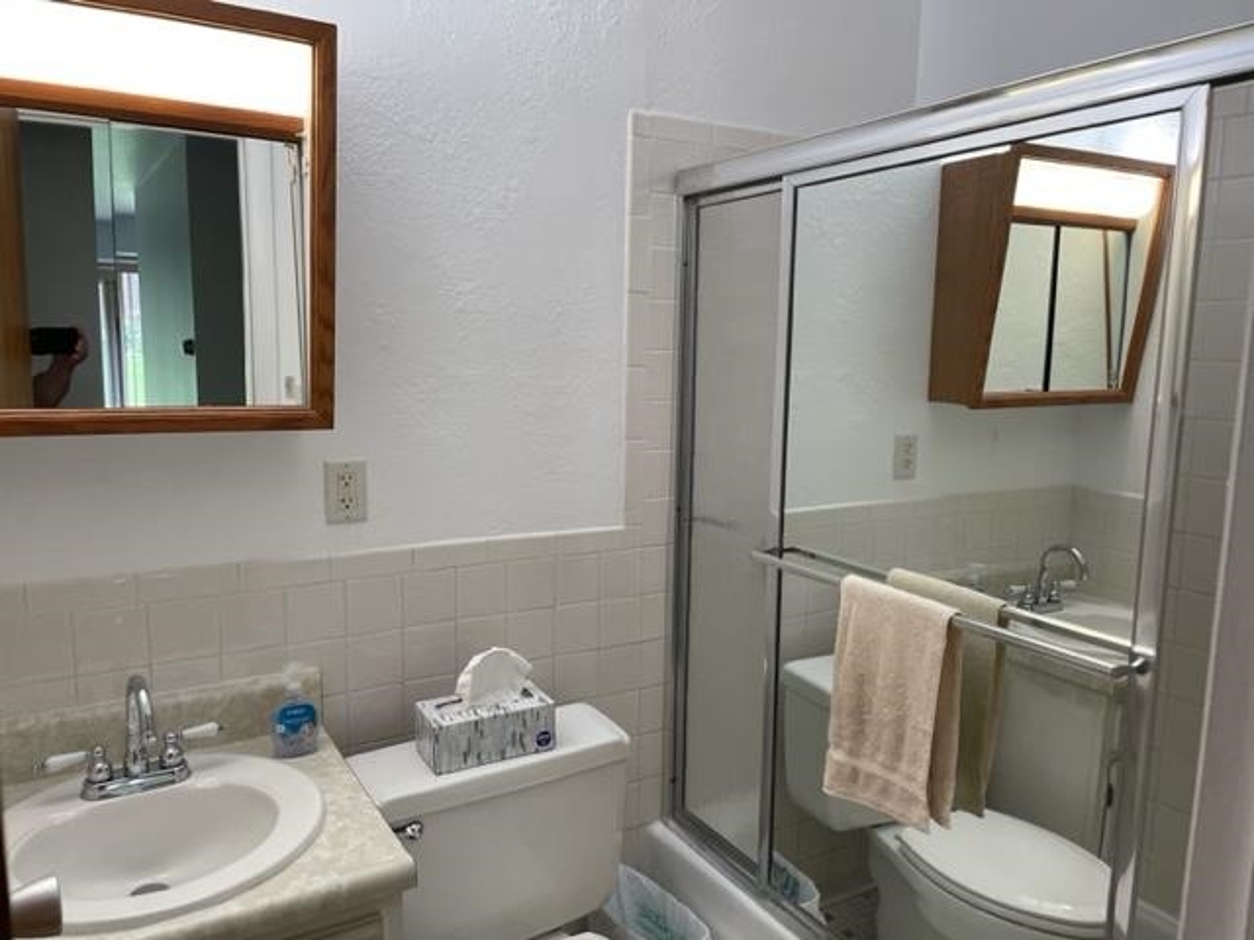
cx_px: 627
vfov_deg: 53.1
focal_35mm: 26
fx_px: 942
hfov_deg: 67.3
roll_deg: -1.0
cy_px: 470
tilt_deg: -8.0
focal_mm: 4.2
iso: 125
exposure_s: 1/120
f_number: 1.6
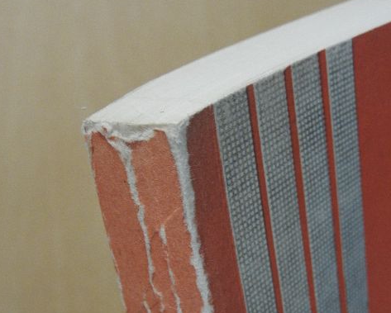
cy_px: 192
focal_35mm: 66
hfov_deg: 28.7
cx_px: 193
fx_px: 764
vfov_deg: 23.1
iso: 500
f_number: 4
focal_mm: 9
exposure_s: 1/80
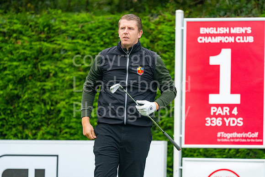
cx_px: 132
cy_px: 88
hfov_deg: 4.6
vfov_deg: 3.1
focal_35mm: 450
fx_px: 3310
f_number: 4
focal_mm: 300
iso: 1000
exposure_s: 1/640
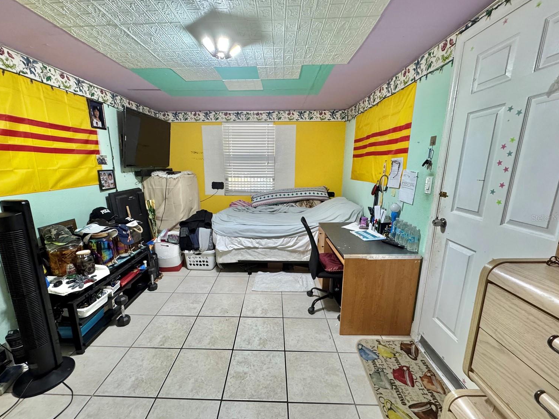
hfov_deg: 98.1
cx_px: 267
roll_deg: -0.1
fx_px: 242
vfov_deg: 81.7
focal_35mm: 15
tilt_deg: -13.8
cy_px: 218
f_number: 2.2
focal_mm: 2.22
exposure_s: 1/120
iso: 320
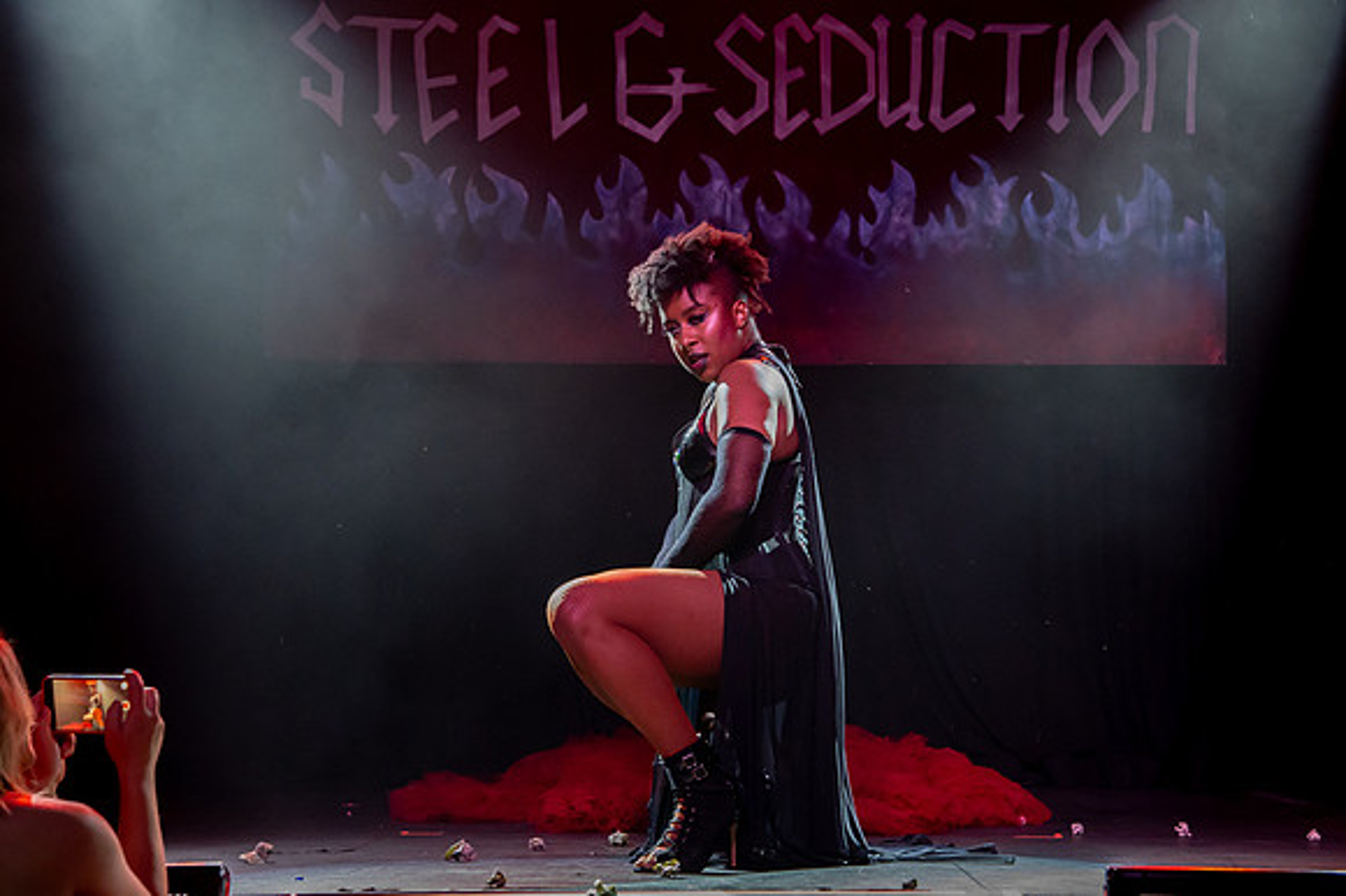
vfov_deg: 17.9
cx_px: 767
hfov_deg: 26.5
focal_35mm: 76
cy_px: 451
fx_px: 2850
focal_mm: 66
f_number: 5.6
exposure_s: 1/80
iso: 6400
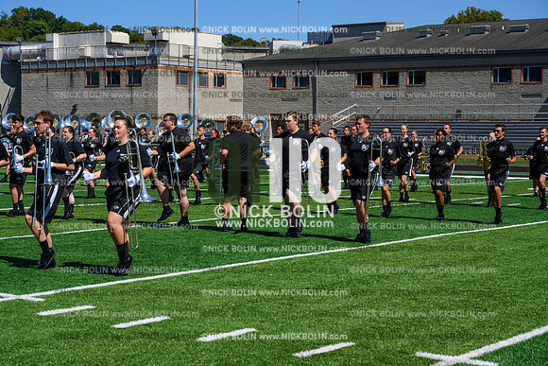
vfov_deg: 19.5
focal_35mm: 70
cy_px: 183
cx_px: 274
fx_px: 1066
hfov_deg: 28.8
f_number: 8
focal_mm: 70
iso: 160
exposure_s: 1/640
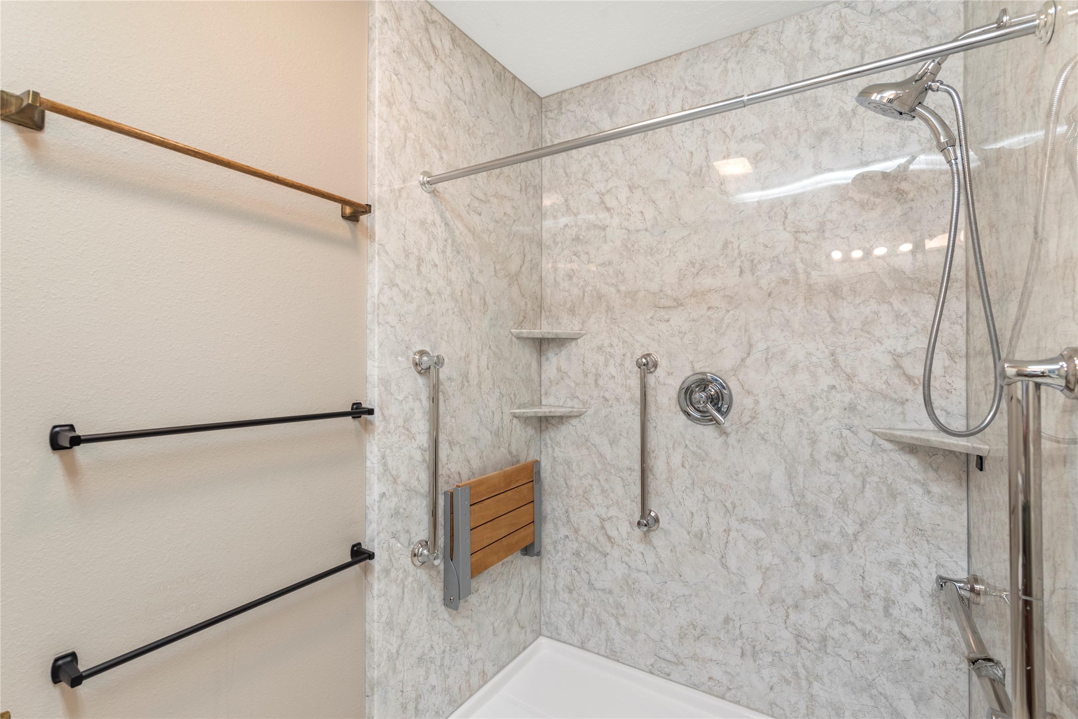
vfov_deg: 73.8
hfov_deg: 96.7
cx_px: 539
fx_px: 479
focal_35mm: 16
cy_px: 360
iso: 400
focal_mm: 16
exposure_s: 1/6
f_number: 8
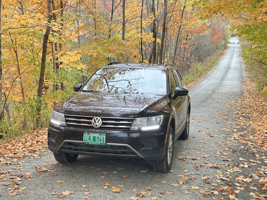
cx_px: 134
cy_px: 100
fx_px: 370
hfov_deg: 39.7
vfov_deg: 30.3
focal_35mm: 48
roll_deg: -1.4
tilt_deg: -10.5
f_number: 1.78
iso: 80
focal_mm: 6.86
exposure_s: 1/129
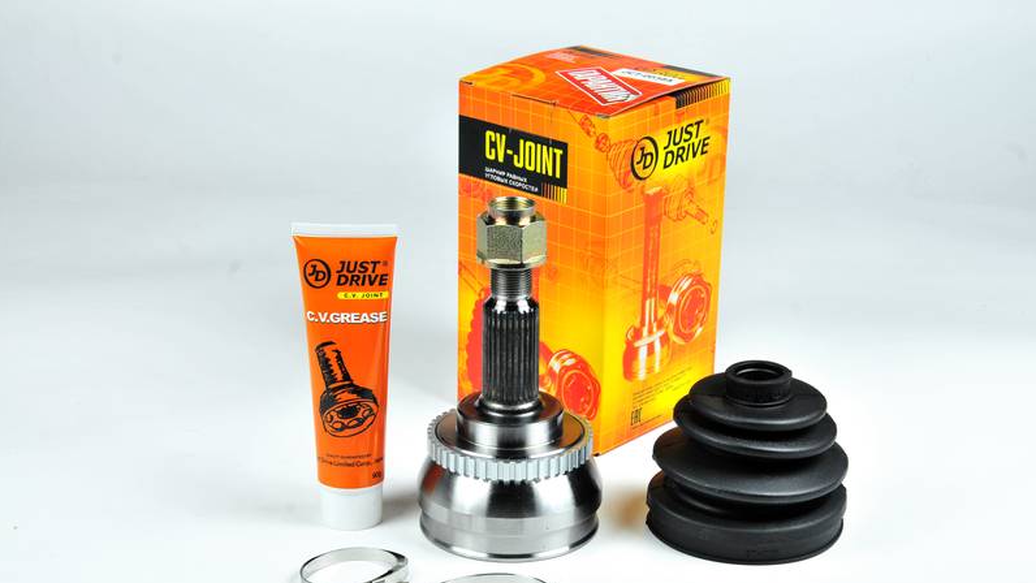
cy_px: 344
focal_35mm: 82
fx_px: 2253
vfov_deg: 14.7
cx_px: 518
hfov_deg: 25.9
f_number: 10
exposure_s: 1/125
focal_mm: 52
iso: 200
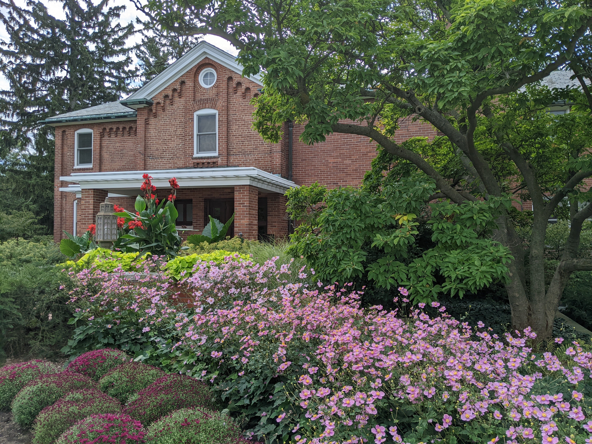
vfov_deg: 51.4
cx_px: 296
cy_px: 222
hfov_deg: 65.3
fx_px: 462
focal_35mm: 27
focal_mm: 4.44
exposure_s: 1/1957
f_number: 1.8
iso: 39
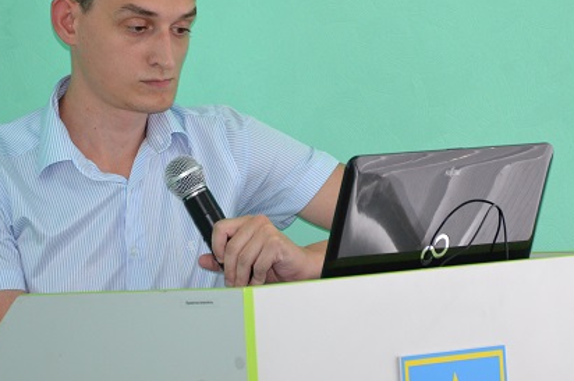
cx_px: 313
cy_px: 92
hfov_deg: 8.4
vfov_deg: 5.6
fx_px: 3900
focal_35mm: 245
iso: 1600
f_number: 5.6
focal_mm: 105
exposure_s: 1/60
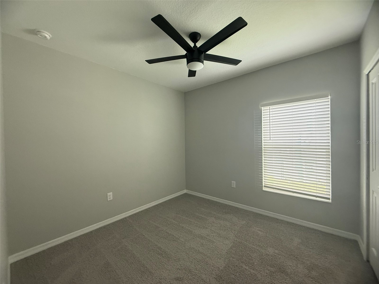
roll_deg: +1.2
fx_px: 153
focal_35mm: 14
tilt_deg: -0.7
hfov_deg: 102.1
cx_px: 190
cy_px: 142
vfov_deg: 85.7
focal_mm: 2.22
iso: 320
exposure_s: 1/76
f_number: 2.2
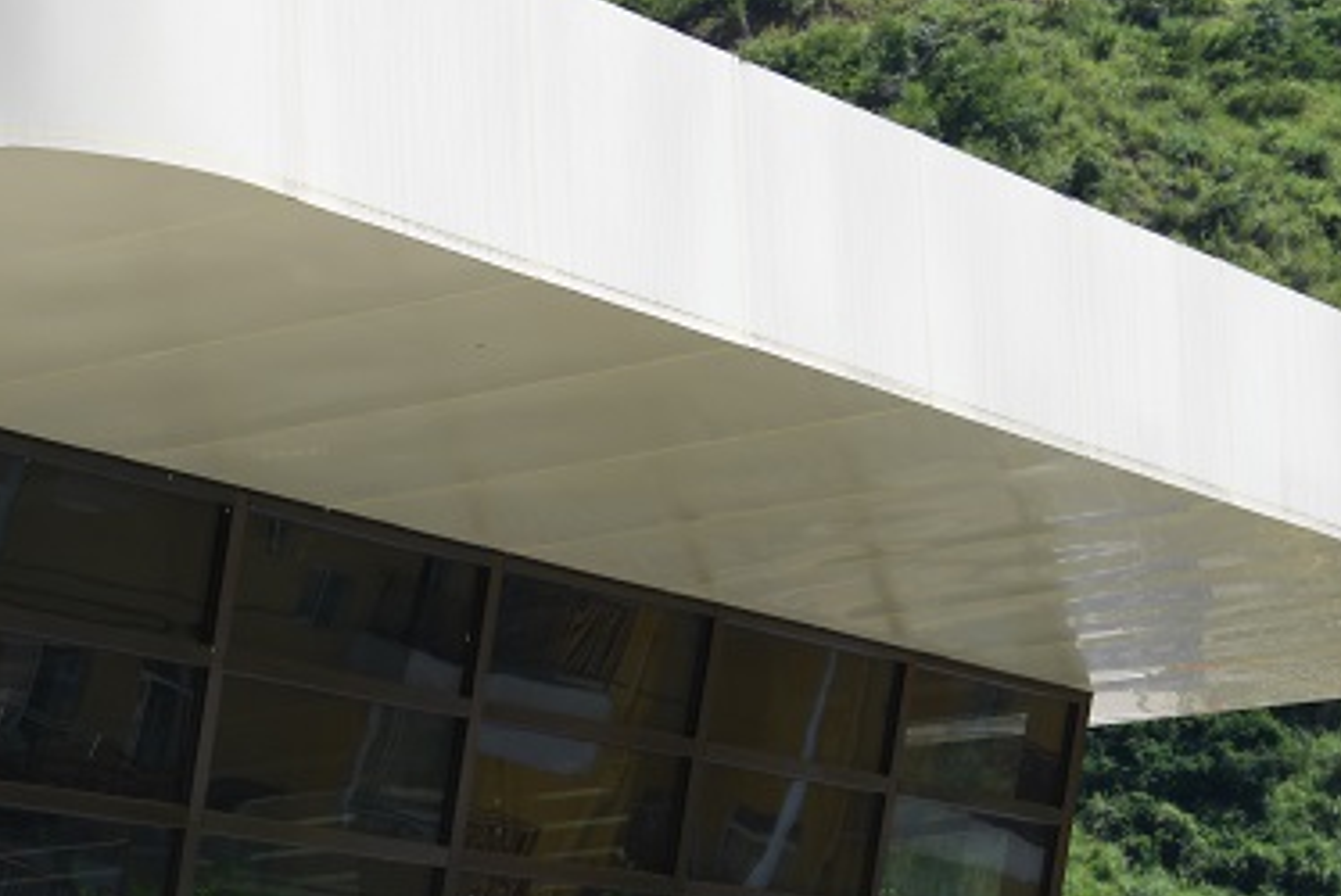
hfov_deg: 14.0
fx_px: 5182
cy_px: 1047
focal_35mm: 139
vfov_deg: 9.8
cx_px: -511
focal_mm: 42
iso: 100
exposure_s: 1/80
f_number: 13
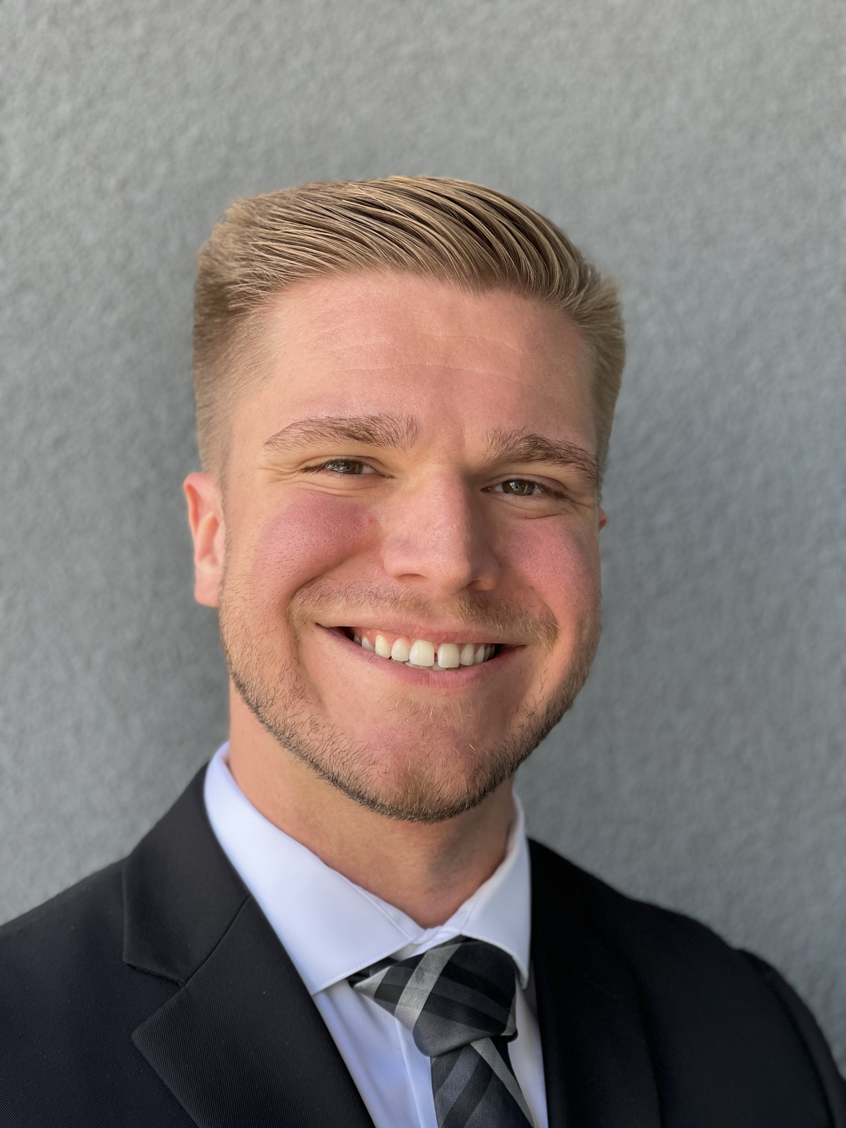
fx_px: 2086
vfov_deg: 30.3
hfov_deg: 22.9
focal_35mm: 64
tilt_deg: +0.9
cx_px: 423
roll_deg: -5.4
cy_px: 564
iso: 50
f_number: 2.2
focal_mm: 7.5
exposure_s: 1/121
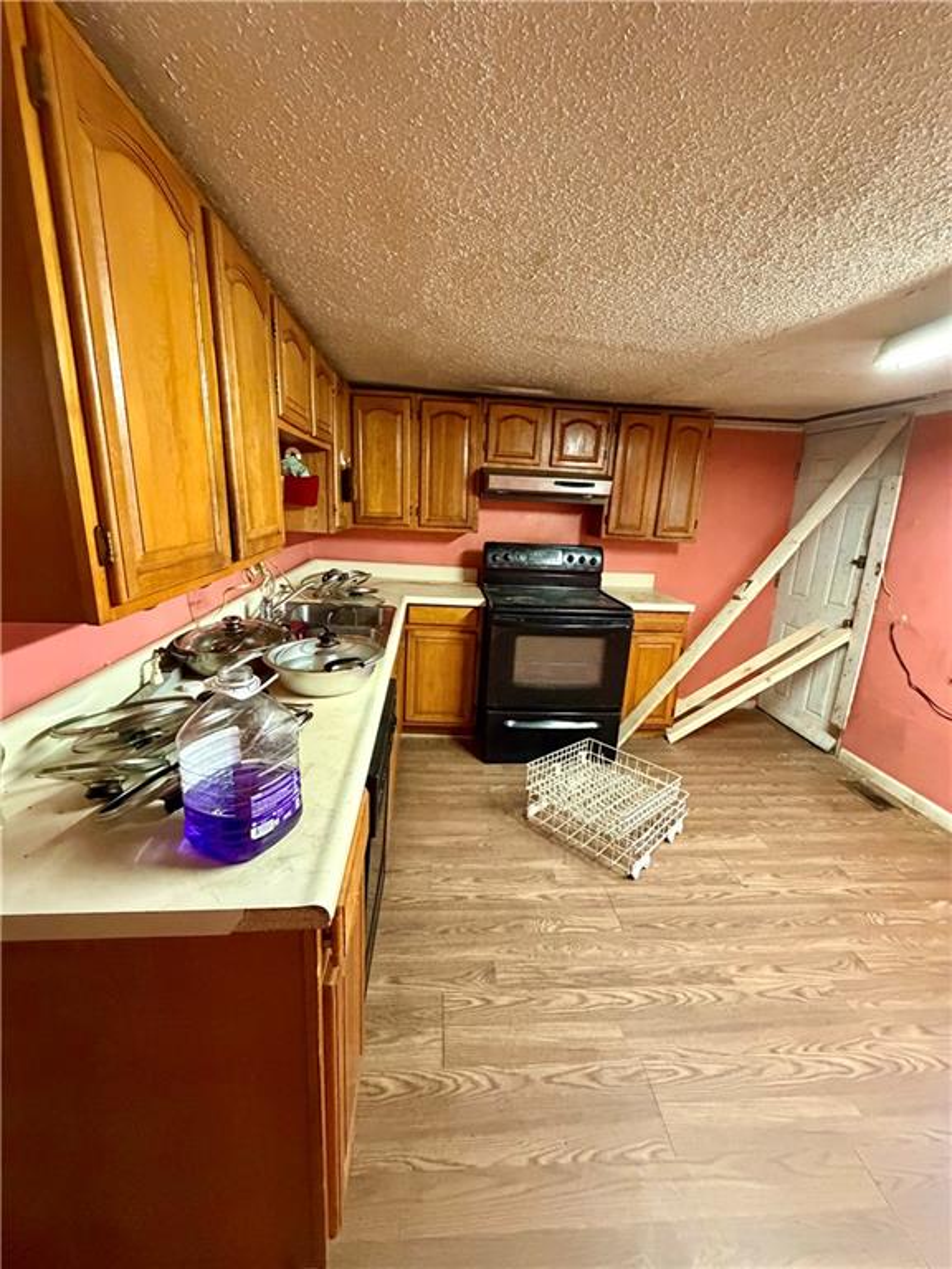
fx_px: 513
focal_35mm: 14
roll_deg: -2.2
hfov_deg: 85.7
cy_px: 634
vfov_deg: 102.1
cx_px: 476
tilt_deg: -13.9
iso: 1000
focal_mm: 2.22
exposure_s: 1/60
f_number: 2.2
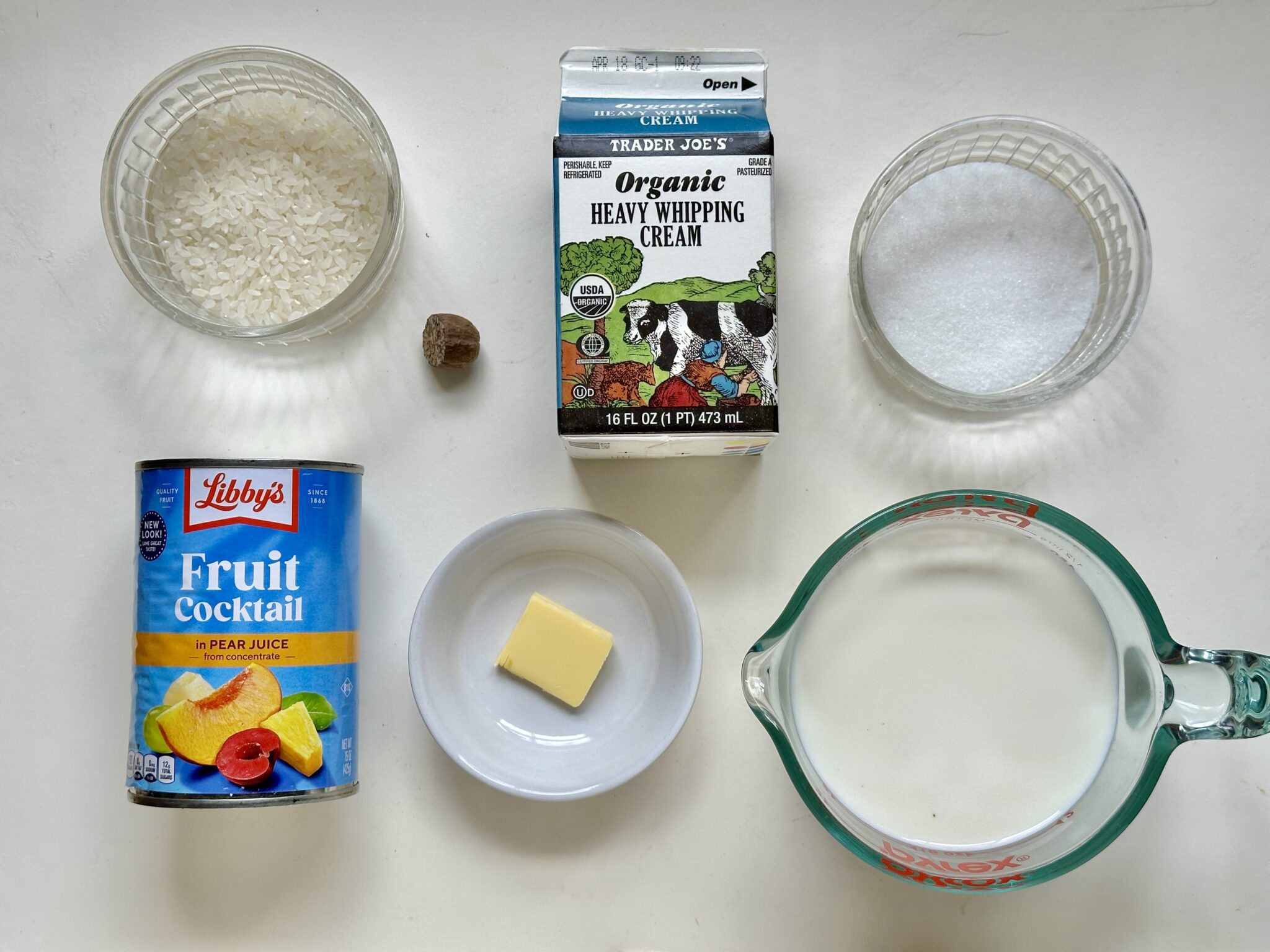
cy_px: 476
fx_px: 1761
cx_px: 635
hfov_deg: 39.7
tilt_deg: -87.0
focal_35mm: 48
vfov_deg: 30.3
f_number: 1.78
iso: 64
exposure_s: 1/121
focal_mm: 6.86
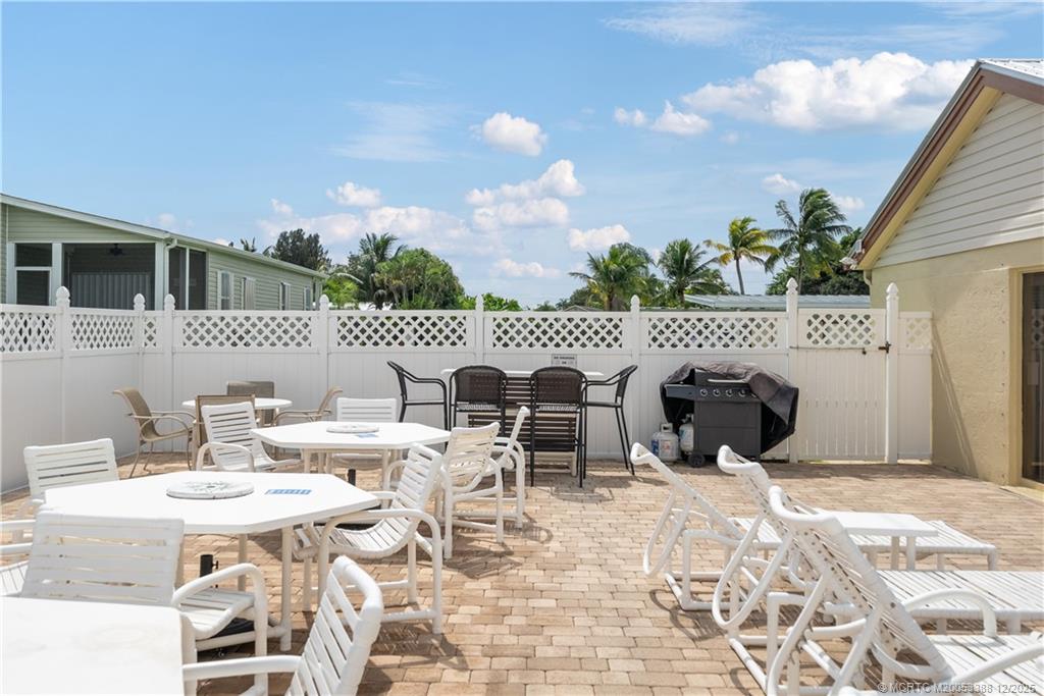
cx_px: 522
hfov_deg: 58.7
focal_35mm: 32
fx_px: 928
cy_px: 348
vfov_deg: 41.1
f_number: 7.1
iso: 1600
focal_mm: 32
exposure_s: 1/8000
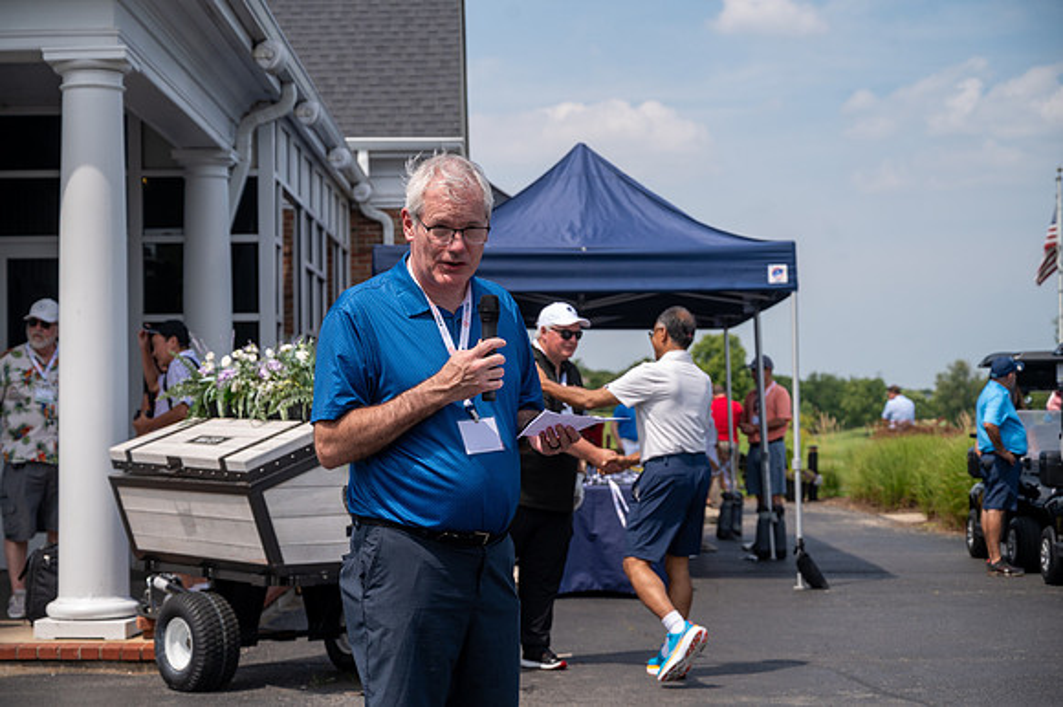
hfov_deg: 28.9
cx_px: 532
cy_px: 354
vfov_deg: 19.4
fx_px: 2066
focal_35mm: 70
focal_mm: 70
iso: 250
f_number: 5
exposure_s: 1/1250
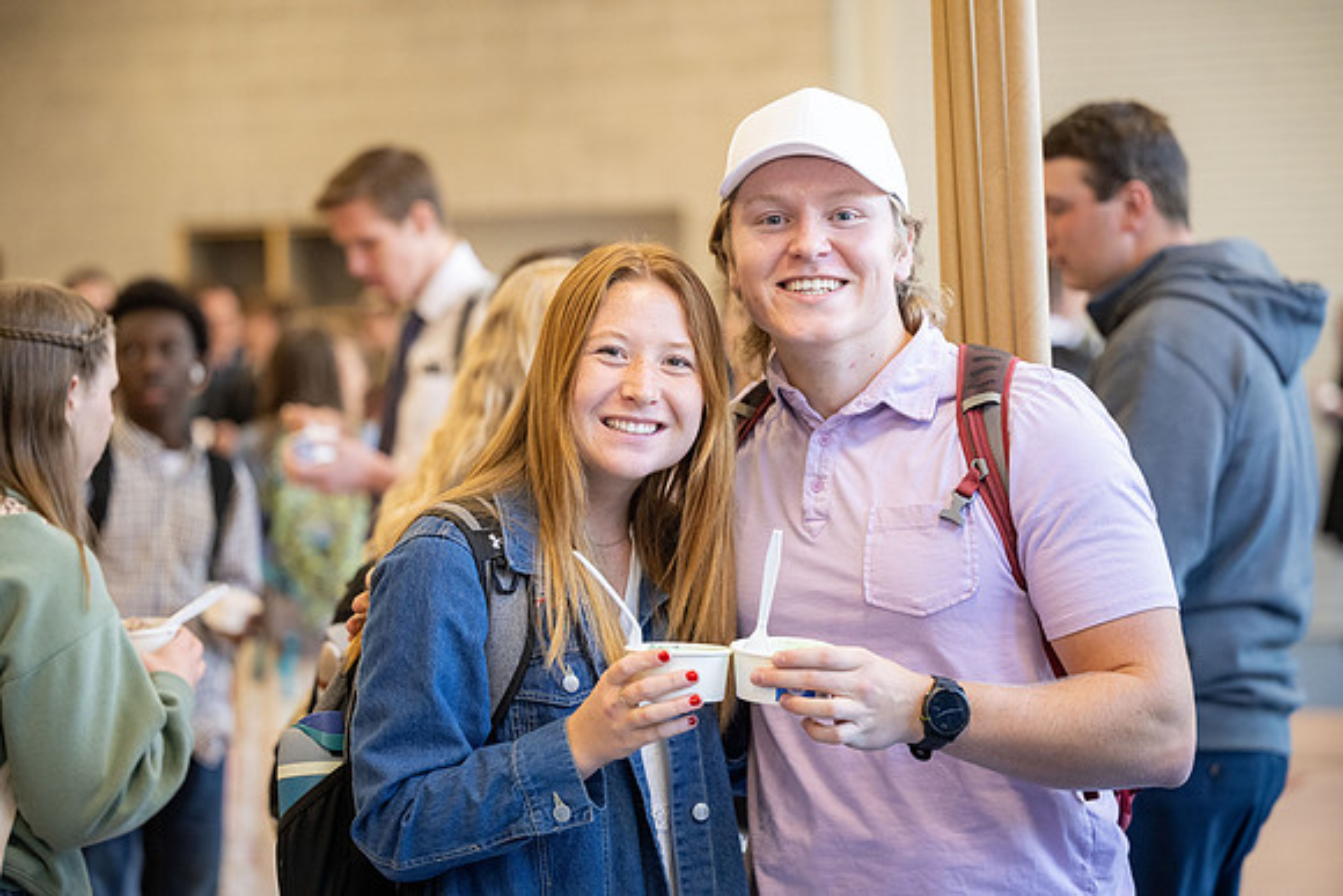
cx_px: 672
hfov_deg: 21.0
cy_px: 448
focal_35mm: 97
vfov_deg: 14.1
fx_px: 3619
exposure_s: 1/400
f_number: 2.8
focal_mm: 97
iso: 2500
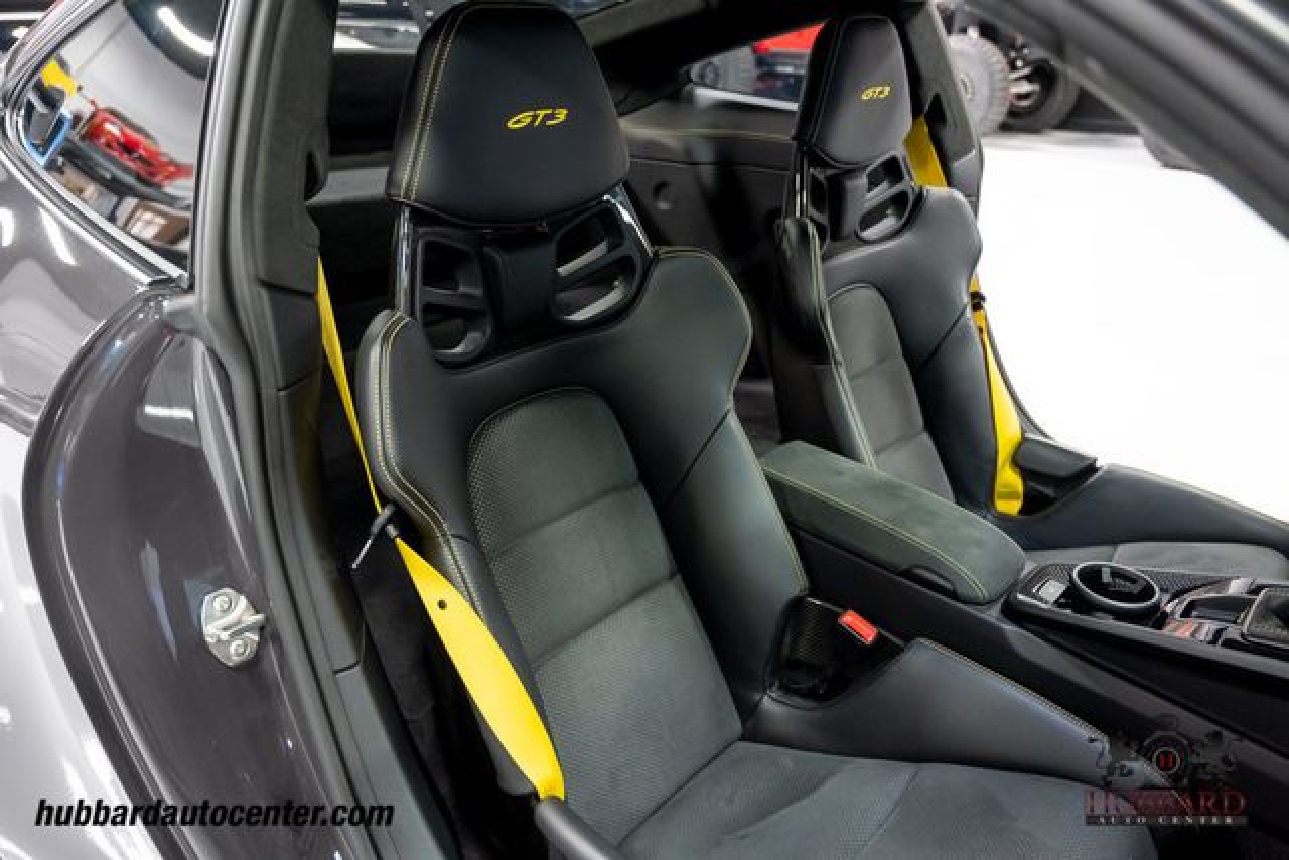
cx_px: 644
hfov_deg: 67.4
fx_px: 967
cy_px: 430
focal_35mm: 27
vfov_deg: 48.0
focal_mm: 27
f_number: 4
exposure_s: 1/60
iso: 3200
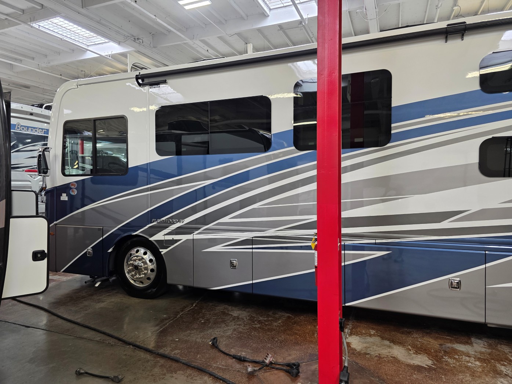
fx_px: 340
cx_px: 256
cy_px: 192
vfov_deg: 58.9
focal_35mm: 23
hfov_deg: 73.9
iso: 160
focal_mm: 6.3
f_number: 1.7
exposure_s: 1/120
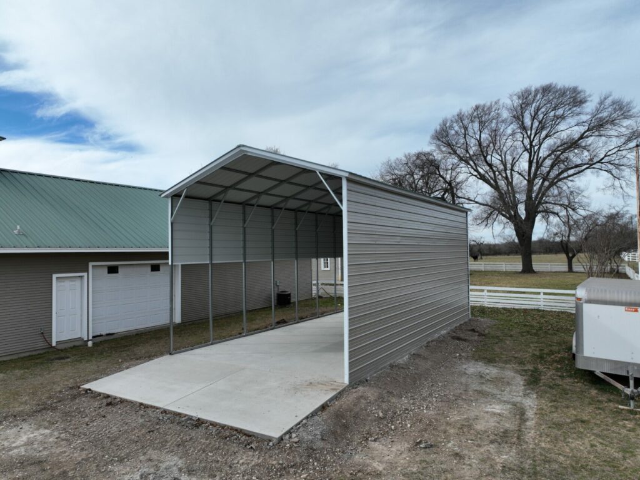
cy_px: 240
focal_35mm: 24
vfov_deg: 56.8
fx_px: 444
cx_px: 320
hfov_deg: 71.6
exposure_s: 1/2000
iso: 120
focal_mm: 12.29
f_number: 2.8
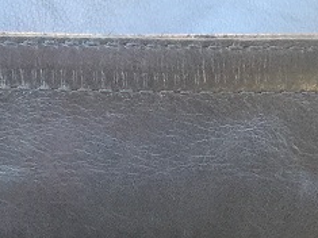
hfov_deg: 14.8
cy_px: 677
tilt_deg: -70.5
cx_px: 89
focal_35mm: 133
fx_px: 1221
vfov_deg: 9.2
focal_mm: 4.15
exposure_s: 1/15
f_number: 2.2
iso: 40
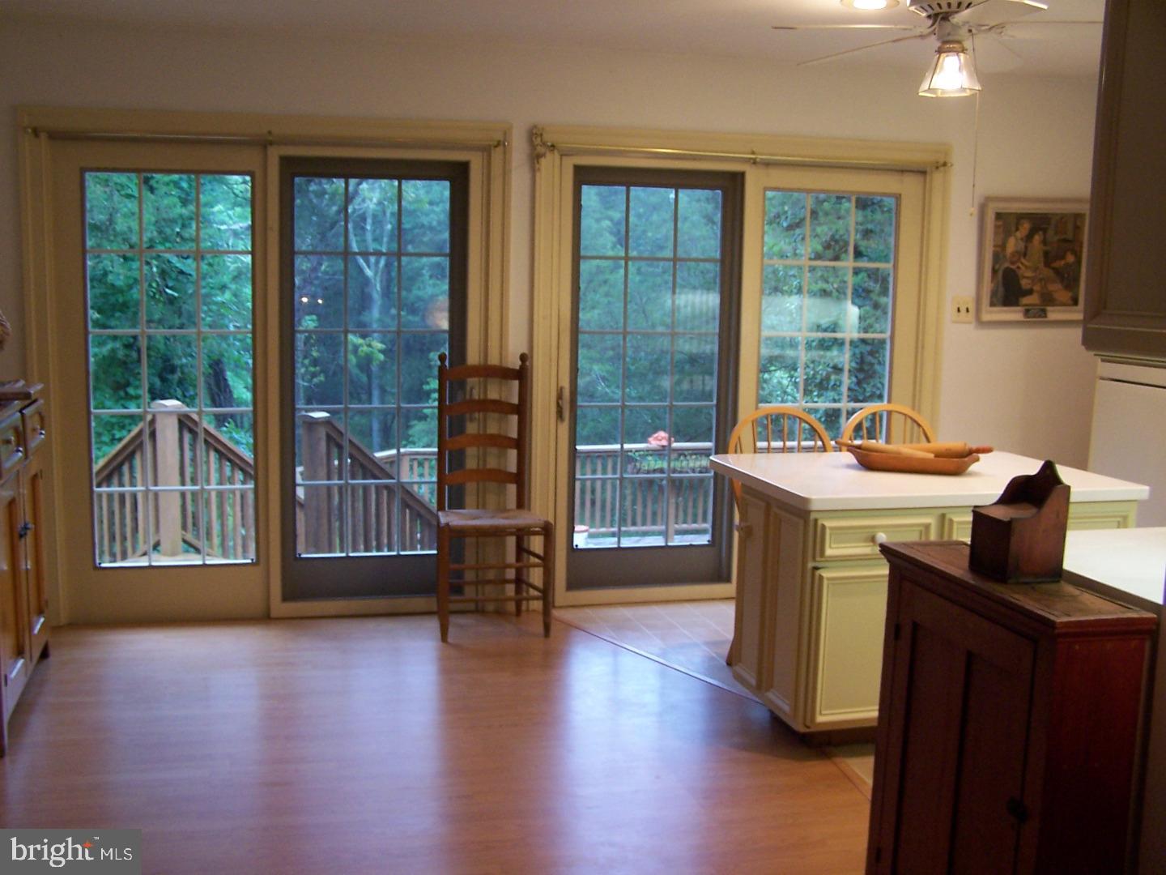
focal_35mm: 38
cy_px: 438
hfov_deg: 49.0
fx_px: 1280
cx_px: 583
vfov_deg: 37.7
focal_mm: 6.3
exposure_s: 1/10
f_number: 2.8
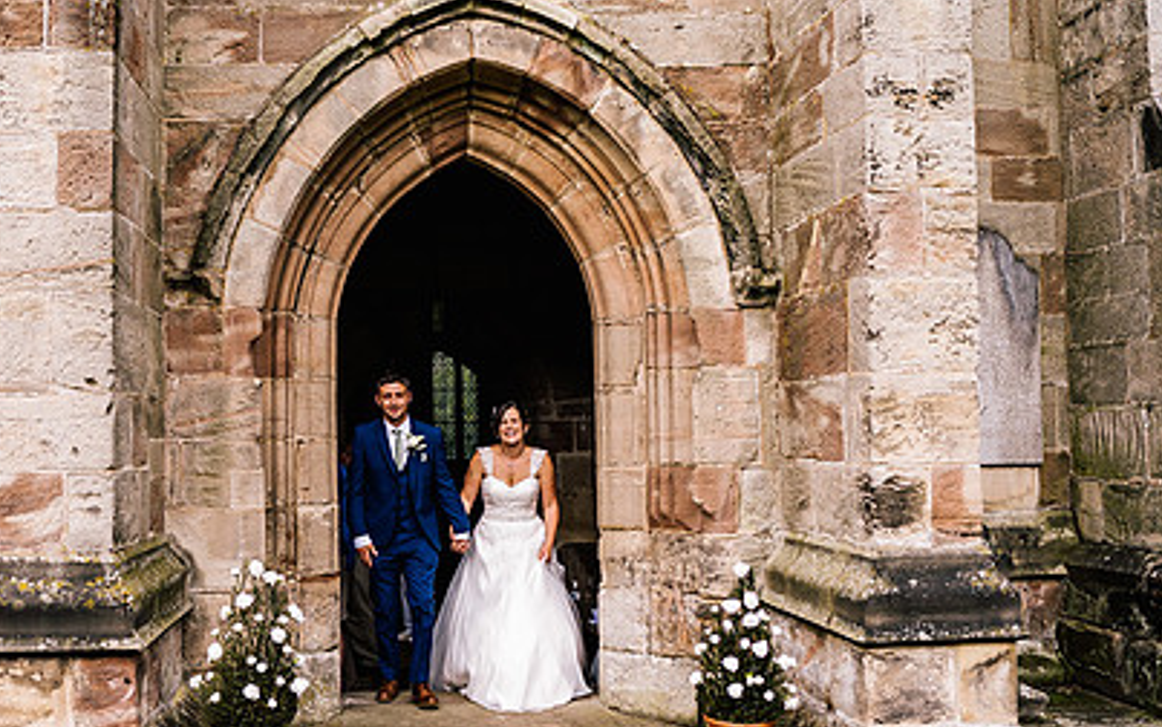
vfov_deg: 33.6
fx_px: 1204
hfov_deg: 51.0
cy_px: 405
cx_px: 441
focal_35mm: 38
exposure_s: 1/250
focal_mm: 24
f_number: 2.5
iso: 64
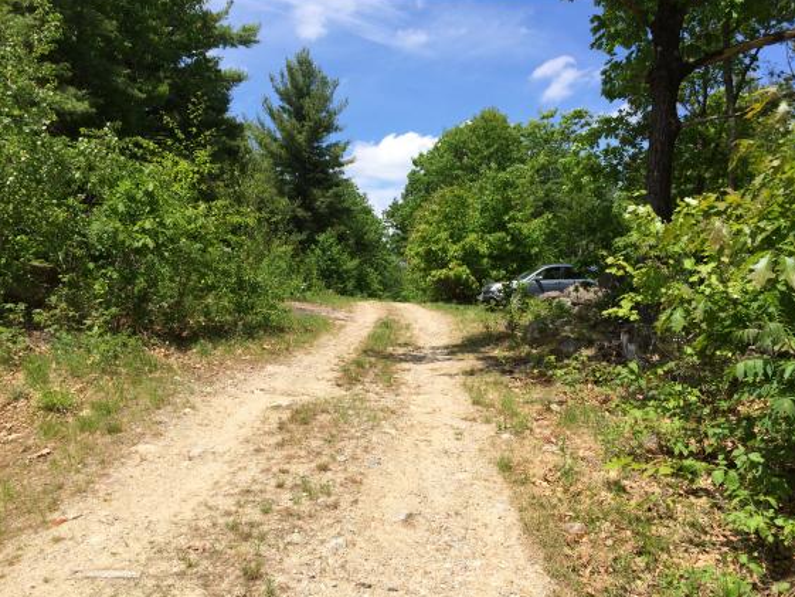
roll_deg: -2.0
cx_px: 410
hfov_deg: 59.9
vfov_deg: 46.8
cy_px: 301
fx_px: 689
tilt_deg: +0.5
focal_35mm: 30
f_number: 2.2
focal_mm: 4.15
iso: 32
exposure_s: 1/1953
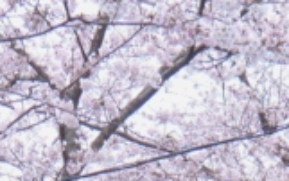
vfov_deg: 3.8
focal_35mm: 342
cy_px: 480
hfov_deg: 6.1
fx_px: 2696
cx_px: 235
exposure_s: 1/60
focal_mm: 11.6
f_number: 4.4
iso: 160
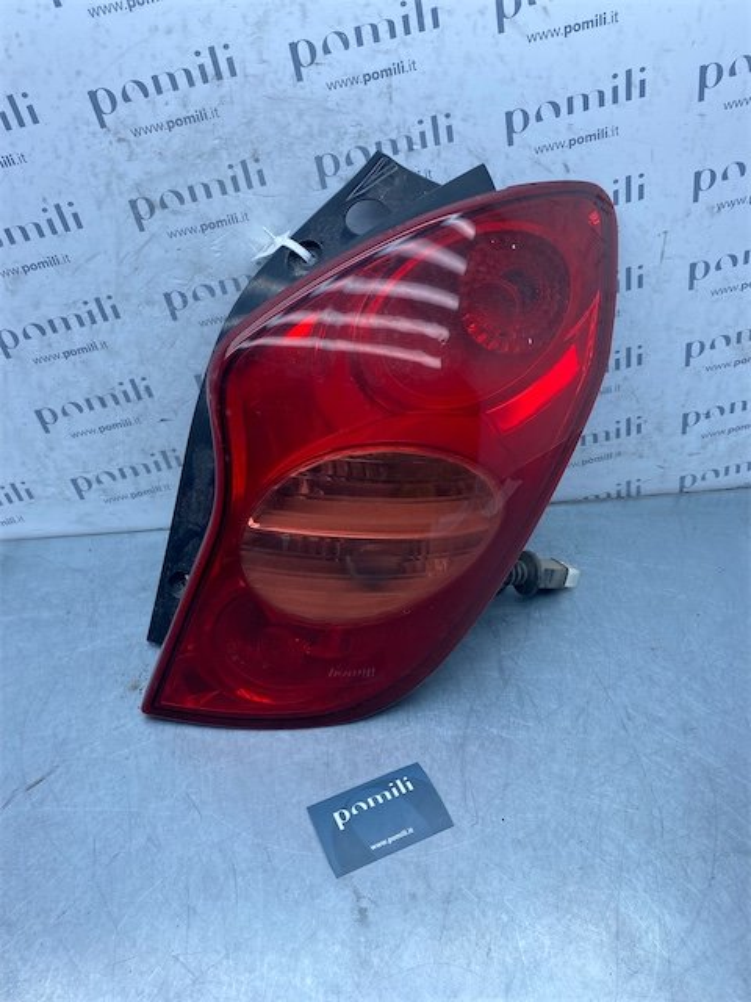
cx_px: 376
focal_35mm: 26
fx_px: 752
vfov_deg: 67.3
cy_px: 501
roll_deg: +0.8
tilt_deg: -36.4
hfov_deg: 53.1
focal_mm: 4.25
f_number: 1.8
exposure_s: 1/742
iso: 32
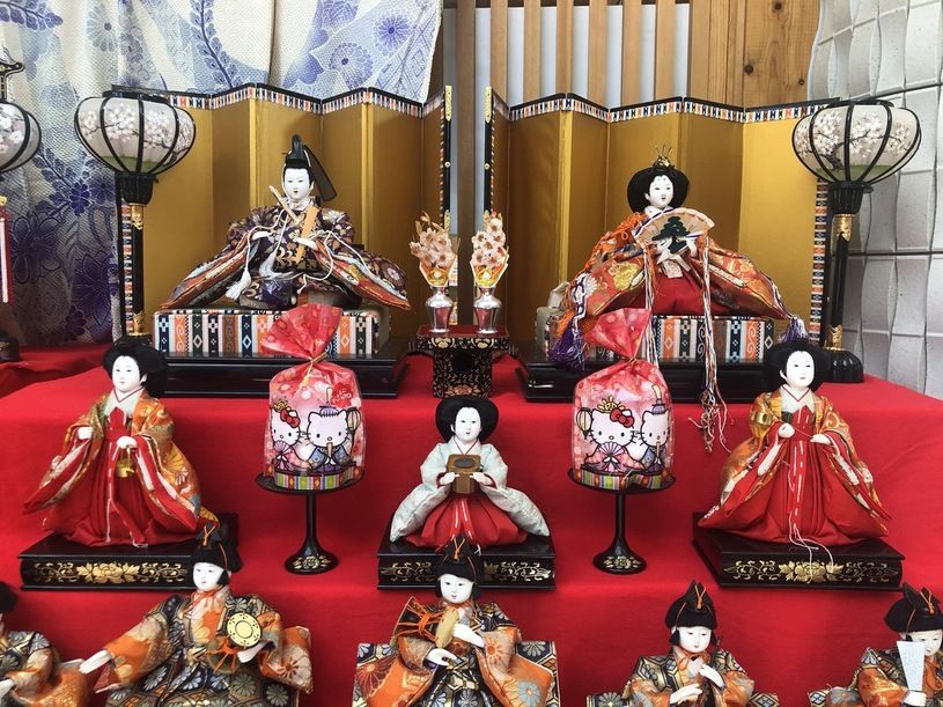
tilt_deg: -5.3
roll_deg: +0.4
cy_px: 354
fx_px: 763
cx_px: 472
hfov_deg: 63.5
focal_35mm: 28
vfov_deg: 49.7
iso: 25
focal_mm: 4
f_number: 1.8
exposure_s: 1/33
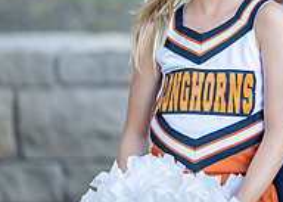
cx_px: 290
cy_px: -12
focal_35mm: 178
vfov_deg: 8.0
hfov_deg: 11.2
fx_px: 1430
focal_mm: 50
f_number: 1.2
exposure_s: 1/1250
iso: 250
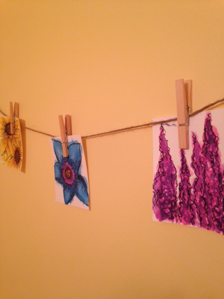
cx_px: 112
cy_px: 150
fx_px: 285
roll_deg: +1.5
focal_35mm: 33
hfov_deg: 42.9
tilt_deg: -2.7
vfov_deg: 55.4
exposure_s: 1/20
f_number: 2.4
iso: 125
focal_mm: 4.12
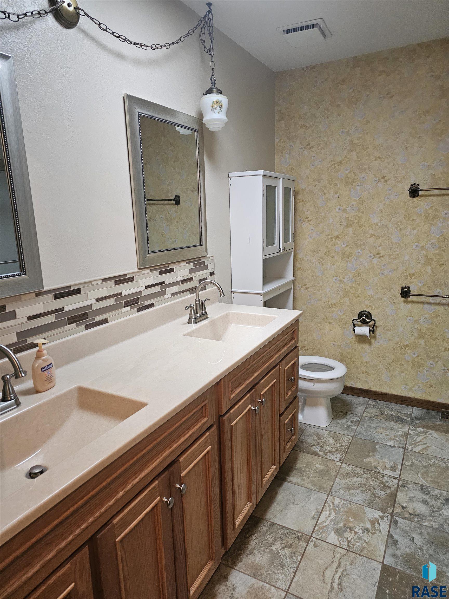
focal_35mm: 23
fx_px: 398
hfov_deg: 58.9
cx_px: 224
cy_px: 300
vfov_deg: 73.9
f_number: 1.7
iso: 1000
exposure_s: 1/120
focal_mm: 6.3
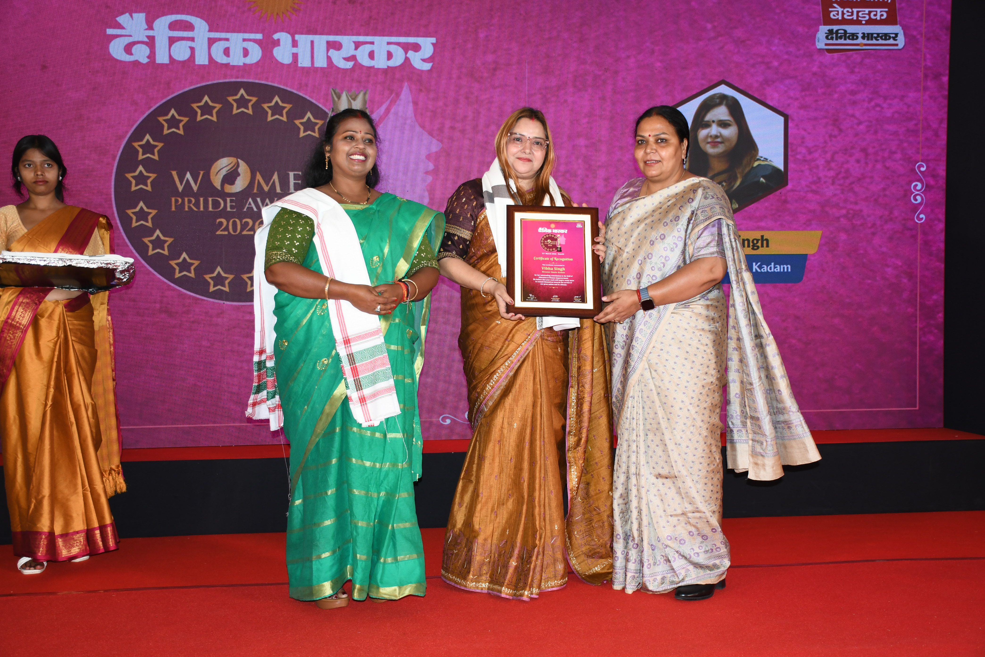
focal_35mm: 39
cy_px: 328
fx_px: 1067
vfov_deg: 34.2
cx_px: 492
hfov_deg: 49.6
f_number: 4.5
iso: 500
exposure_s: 1/250
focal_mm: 26
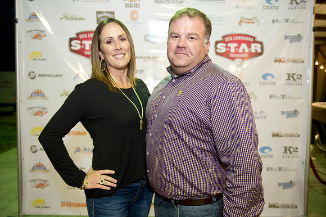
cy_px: 108
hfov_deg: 60.3
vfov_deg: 42.3
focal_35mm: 31
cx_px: 163
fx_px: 281
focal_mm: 31
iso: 1250
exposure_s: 1/60
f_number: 2.8
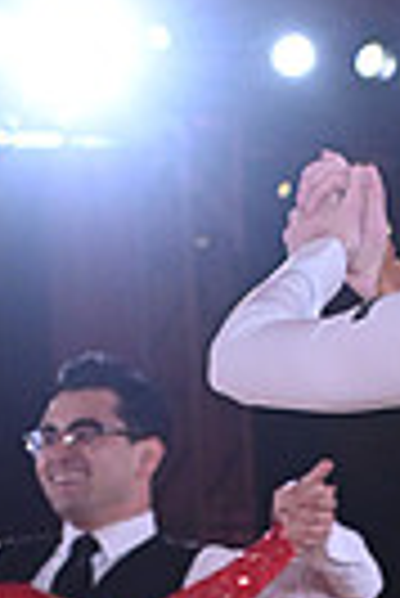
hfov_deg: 3.4
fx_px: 6665
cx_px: 784
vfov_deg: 5.1
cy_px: 962
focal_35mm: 401
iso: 5000
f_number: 7.1
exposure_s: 1/400
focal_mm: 92
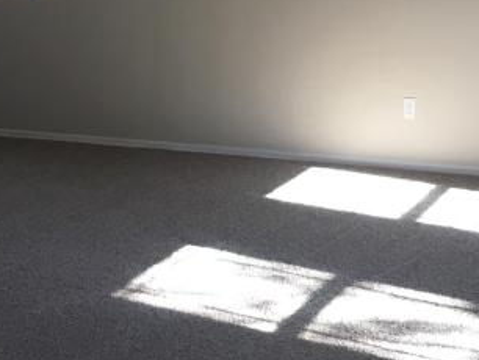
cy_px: -86
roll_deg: +0.1
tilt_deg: -0.6
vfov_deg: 14.7
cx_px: 178
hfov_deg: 20.2
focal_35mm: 97
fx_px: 1343
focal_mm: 4.15
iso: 25
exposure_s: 1/30
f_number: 2.2
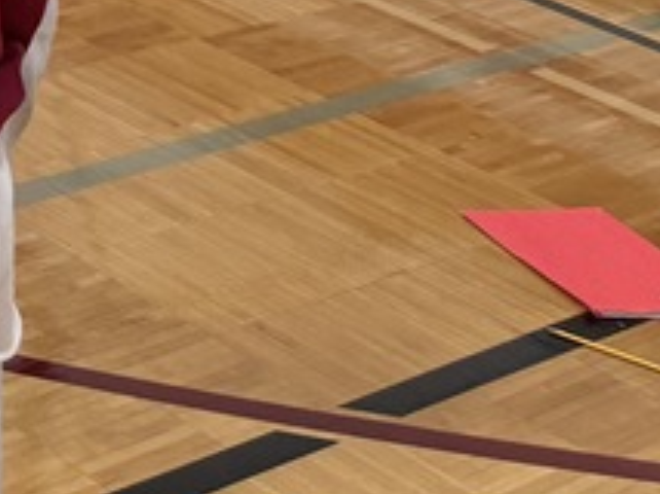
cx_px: -916
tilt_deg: -7.7
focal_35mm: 115
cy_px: -689
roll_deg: +0.1
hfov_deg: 13.0
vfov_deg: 10.9
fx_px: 2190
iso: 200
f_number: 1.78
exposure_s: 1/120
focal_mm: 6.76
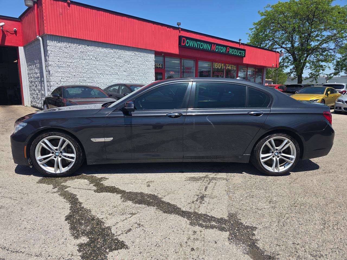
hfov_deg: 73.9
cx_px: 174
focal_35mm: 23
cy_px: 130
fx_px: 231
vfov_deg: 58.9
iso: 80
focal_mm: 6.3
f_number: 1.7
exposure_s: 1/4889
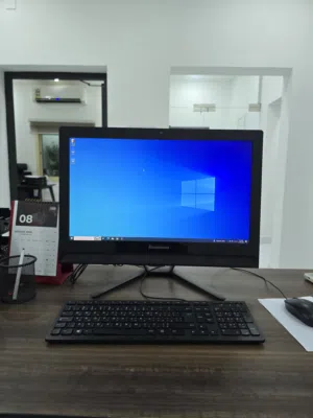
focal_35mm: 23
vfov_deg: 73.9
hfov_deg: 58.9
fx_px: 277
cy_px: 209
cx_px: 156
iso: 160
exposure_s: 1/100
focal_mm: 6.3
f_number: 1.7
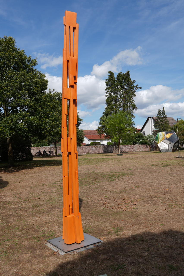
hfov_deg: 43.6
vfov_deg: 61.9
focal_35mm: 30
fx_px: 230
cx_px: 92
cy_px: 138
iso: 50
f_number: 8
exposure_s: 1/250
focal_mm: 20
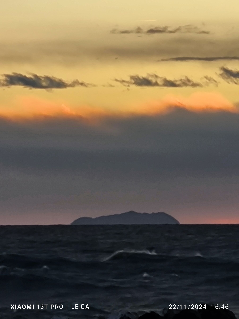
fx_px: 3038
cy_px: 160
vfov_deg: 6.0
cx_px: 120
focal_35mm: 330
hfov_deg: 4.5
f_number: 1.9
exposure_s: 1/266
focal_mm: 7.1
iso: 50
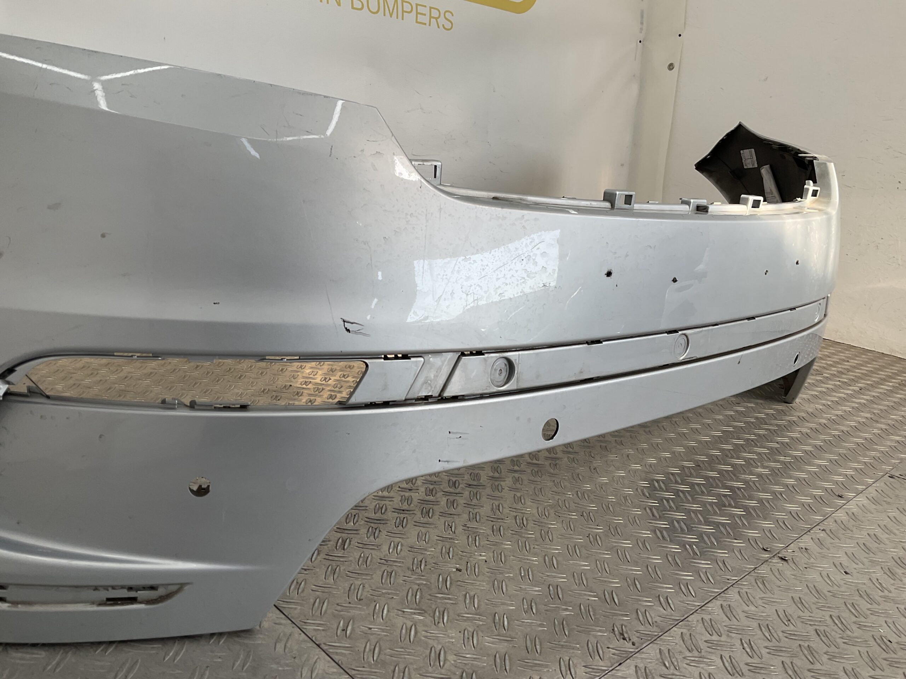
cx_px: 453
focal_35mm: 29
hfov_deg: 61.7
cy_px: 340
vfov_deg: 48.2
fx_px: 759
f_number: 1.8
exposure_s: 1/362
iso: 16
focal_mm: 3
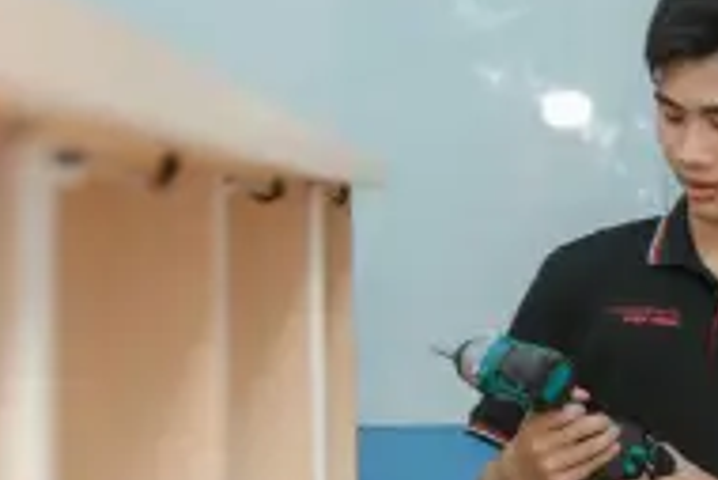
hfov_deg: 10.4
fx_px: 3743
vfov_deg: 7.3
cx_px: 1243
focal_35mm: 188
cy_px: 531
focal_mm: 44.6
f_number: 3.5
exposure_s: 1/160
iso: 800
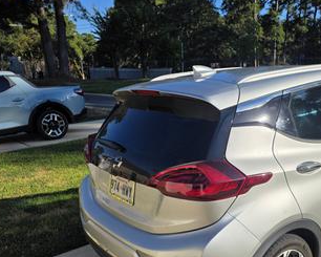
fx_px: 352
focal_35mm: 37
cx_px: 215
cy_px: 188
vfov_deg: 39.2
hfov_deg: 48.2
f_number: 1.7
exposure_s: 1/7944
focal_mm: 6.25
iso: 50
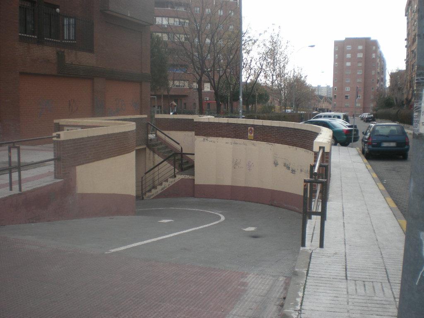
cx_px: 212
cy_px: 159
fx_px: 465
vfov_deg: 37.7
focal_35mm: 38
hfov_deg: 49.0
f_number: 3.1
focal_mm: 6.3
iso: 64
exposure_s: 1/230
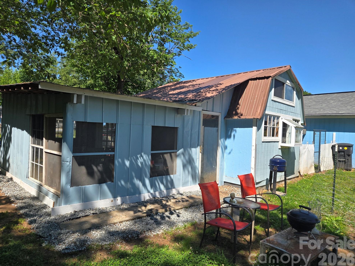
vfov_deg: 56.8
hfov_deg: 71.6
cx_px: 172
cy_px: 133
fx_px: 246
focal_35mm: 24
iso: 64
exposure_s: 1/2921
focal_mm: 5.4
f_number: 1.8
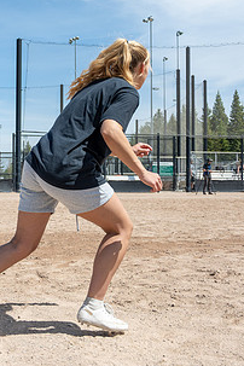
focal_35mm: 56
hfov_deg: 24.0
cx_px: 63
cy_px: 169
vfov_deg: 35.6
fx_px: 569
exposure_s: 1/1600
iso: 100
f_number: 4
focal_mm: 24
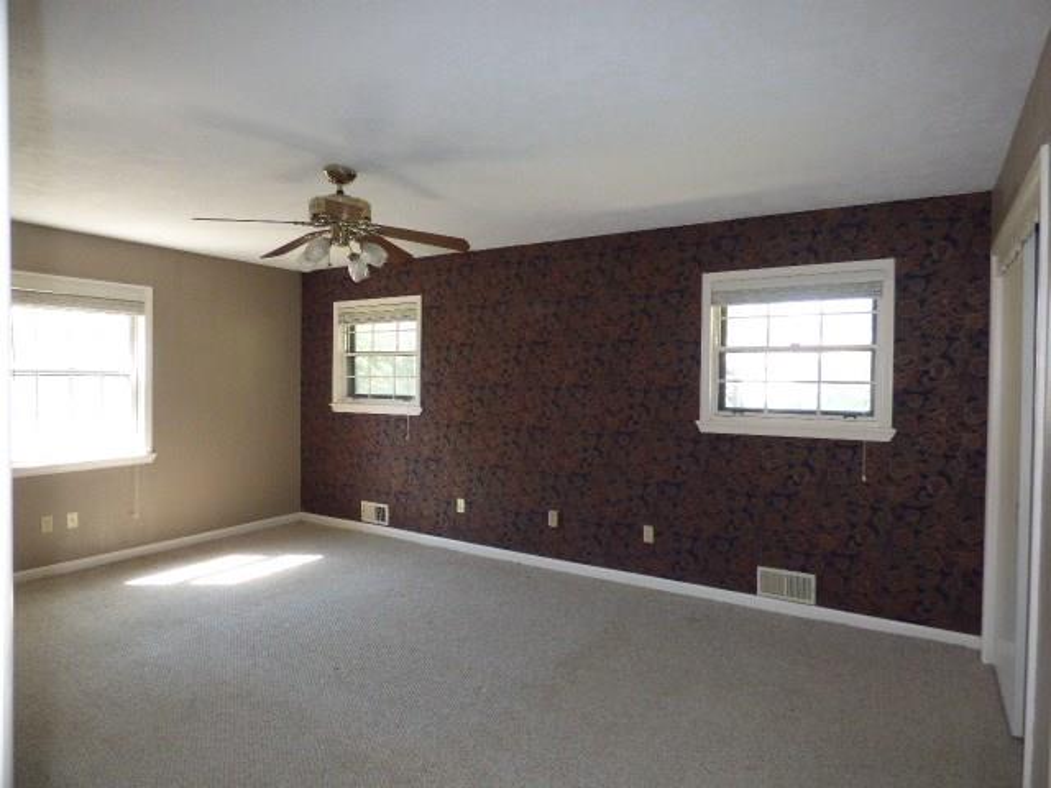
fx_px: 607
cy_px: 394
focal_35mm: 20
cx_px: 526
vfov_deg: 66.0
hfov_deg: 81.7
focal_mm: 3.58
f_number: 2.8
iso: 400
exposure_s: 1/80
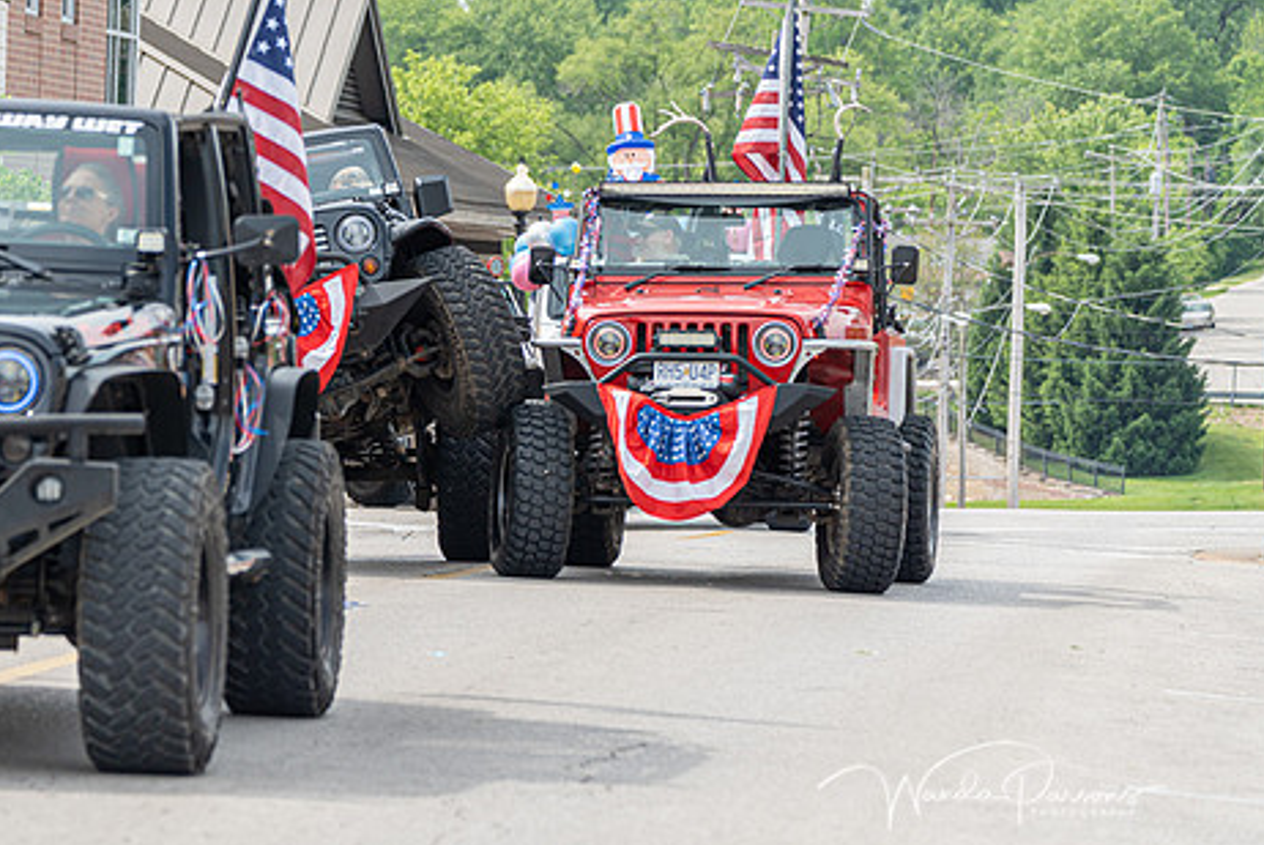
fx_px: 7802
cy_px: 365
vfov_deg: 6.2
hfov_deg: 9.3
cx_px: 476
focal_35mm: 222
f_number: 6.3
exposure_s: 1/1250
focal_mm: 177
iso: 400
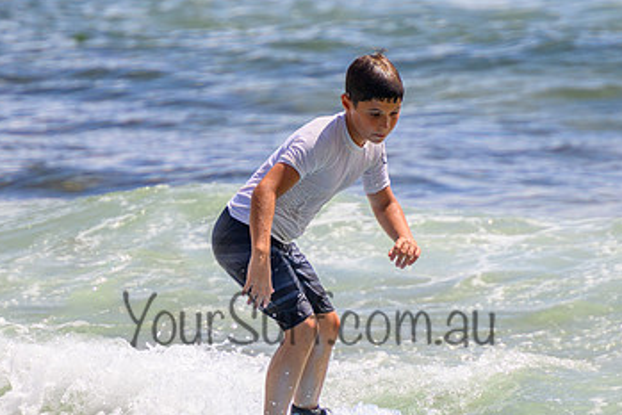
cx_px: 264
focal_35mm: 915
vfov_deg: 1.5
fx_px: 15815
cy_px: 256
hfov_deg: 2.3
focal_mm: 400
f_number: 5.6
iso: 220
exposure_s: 1/2000
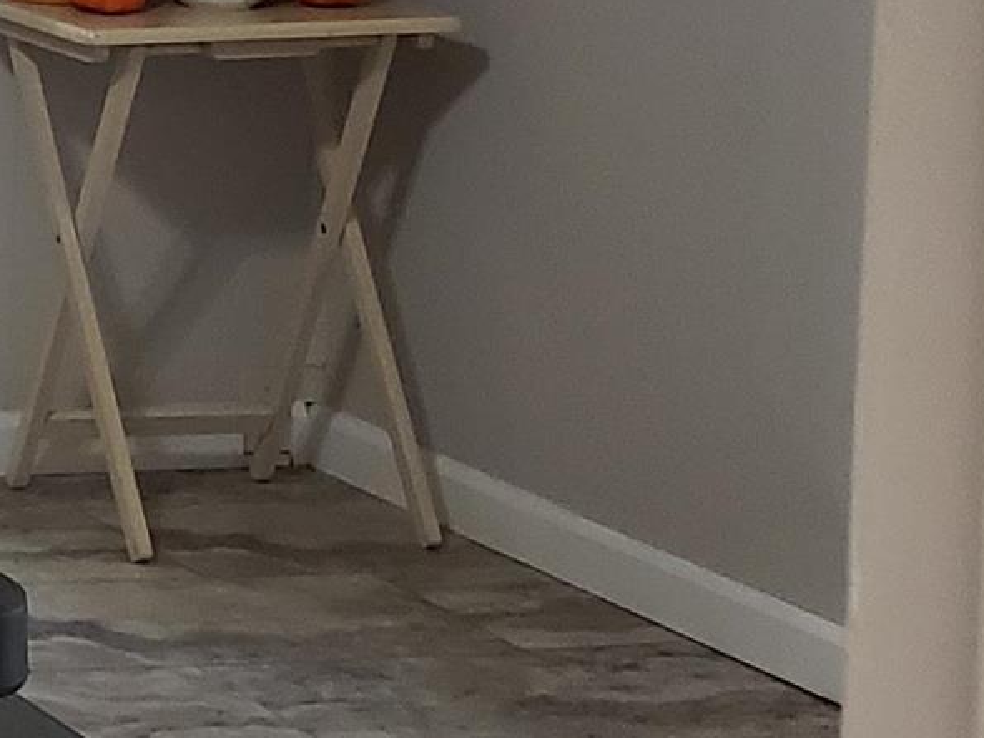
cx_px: -1518
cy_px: -246
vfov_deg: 10.7
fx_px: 3838
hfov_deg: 11.5
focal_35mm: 135
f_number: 2.4
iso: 320
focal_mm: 4.3
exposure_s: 1/60
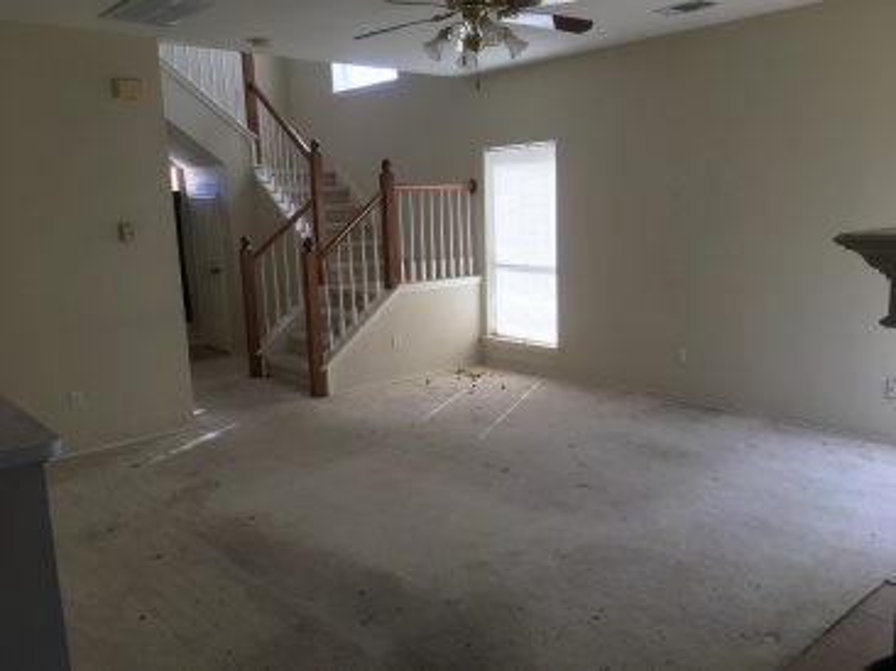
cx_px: 448
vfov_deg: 48.2
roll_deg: +3.6
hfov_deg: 61.7
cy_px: 336
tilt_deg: -10.0
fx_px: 750
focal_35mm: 29
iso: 32
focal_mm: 4.15
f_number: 2.2
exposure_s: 1/40
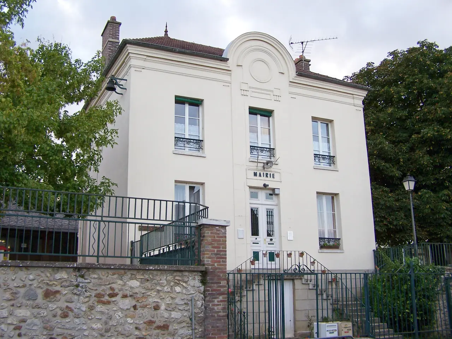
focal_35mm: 38
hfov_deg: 49.0
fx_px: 496
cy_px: 170
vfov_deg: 37.7
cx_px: 226
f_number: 2.8
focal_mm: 6.3
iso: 80
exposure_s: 1/90
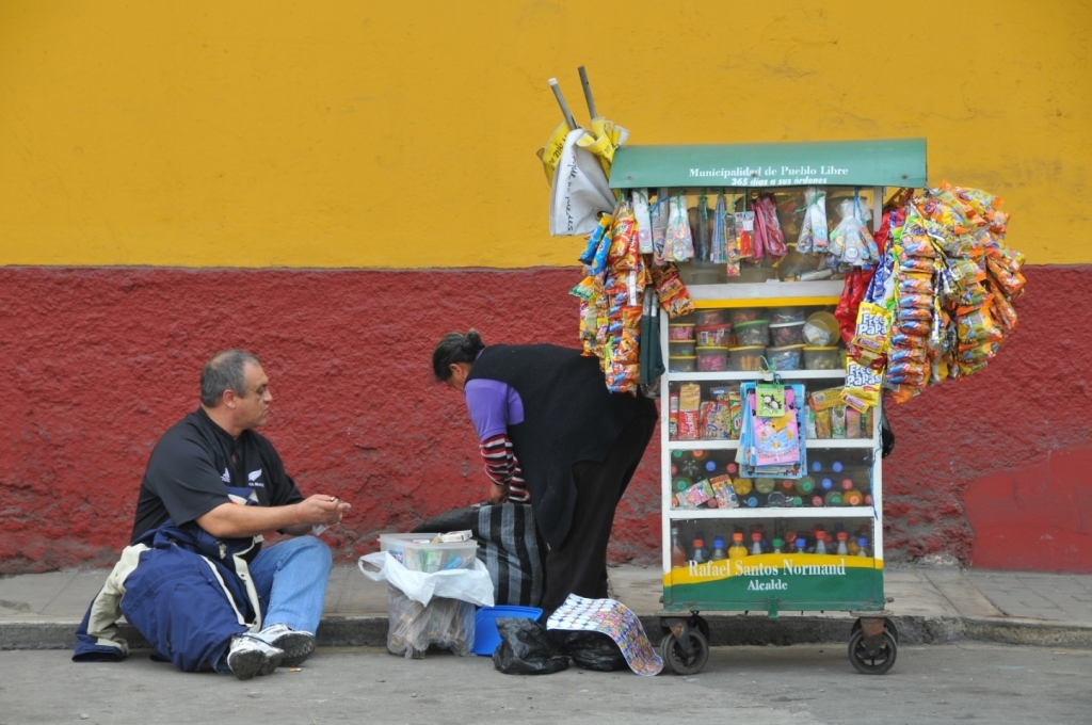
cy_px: 362
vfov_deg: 11.1
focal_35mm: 123
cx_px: 546
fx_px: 3726
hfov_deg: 16.7
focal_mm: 82
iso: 200
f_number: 5.6
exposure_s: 1/125
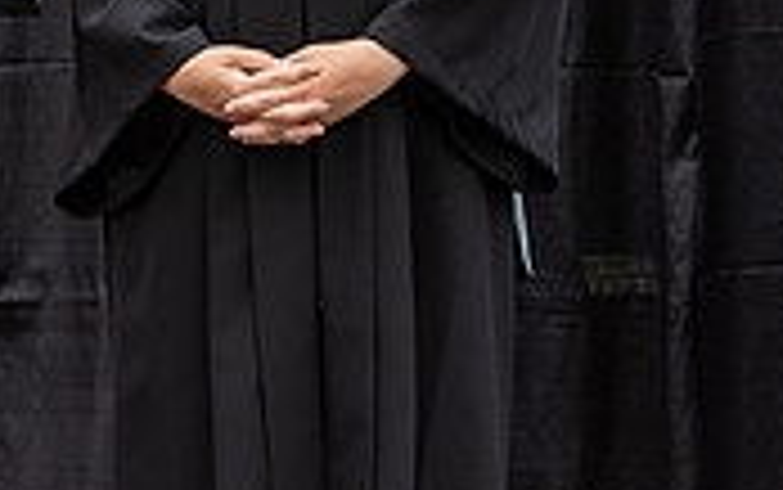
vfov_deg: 5.5
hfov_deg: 8.6
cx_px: -77
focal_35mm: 241
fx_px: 5146
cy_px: 201
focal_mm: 60
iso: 500
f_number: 5
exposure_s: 1/320
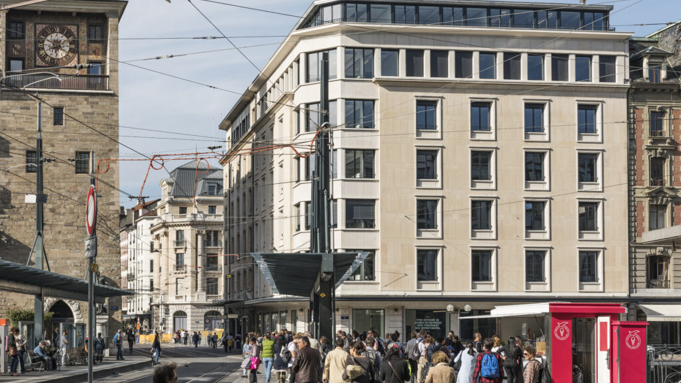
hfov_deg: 33.3
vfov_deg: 19.1
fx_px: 1138
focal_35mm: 63
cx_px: 340
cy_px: 162
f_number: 11
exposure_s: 1/200
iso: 100
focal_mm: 60
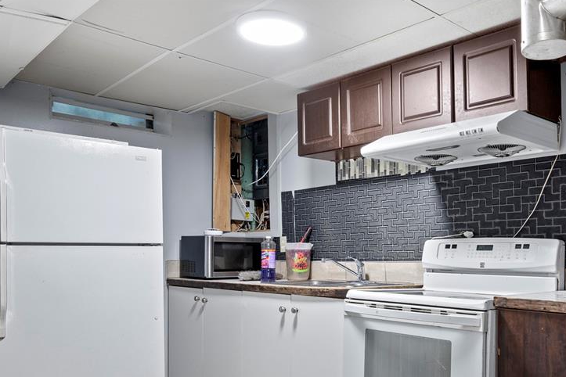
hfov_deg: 54.5
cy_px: 263
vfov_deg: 38.3
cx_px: 382
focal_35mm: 34
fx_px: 535
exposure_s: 1/3
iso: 320
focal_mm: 16
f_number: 6.3
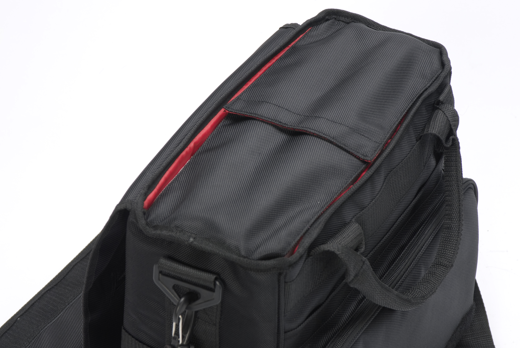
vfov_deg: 11.0
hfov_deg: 16.4
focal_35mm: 125
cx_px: 250
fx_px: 1808
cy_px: 185
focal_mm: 72
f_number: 10
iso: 100
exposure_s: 1/40
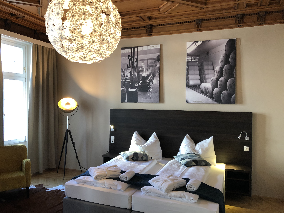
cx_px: 142
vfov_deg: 49.7
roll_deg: -1.0
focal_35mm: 28
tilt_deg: +0.1
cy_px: 106
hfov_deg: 63.4
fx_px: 230
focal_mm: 3.99
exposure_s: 1/17
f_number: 1.8
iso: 50
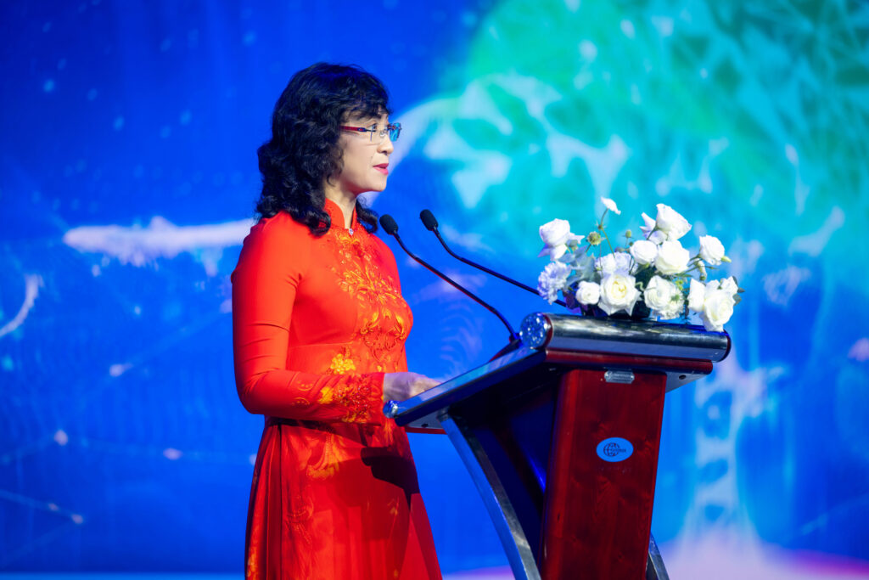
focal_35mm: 170
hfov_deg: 12.1
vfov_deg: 8.1
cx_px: 434
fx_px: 4104
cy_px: 290
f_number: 2.8
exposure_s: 1/125
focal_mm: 170
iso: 200
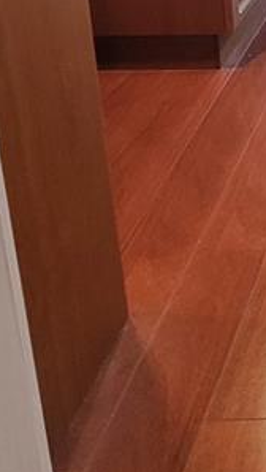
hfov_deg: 16.3
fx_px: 714
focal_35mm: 57
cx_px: 530
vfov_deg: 28.3
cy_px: -179
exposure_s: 1/30
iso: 320
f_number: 2.2
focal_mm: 2.2
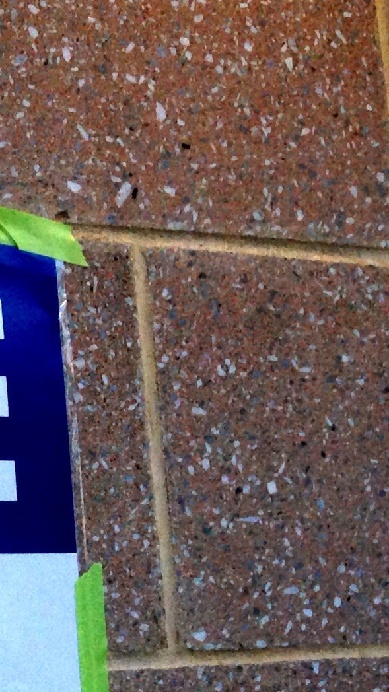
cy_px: 710
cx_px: -621
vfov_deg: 18.6
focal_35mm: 112
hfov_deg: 9.4
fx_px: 2055
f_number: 2.4
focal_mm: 4.13
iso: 125
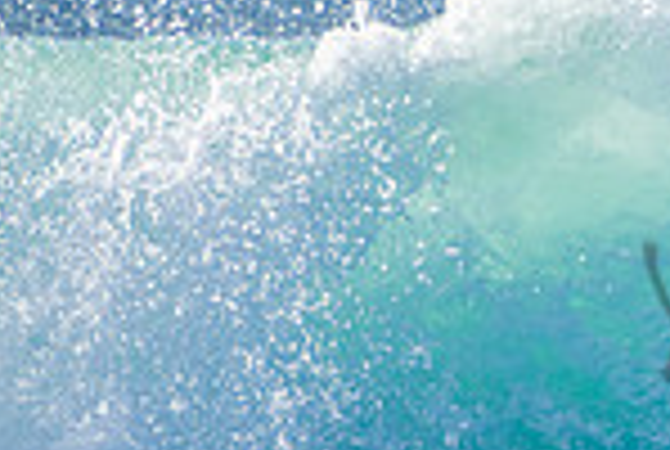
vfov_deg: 0.6
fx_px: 43506
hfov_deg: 0.9
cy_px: 272
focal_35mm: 2333
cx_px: 1106
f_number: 5.6
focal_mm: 400
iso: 250
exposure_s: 1/2000
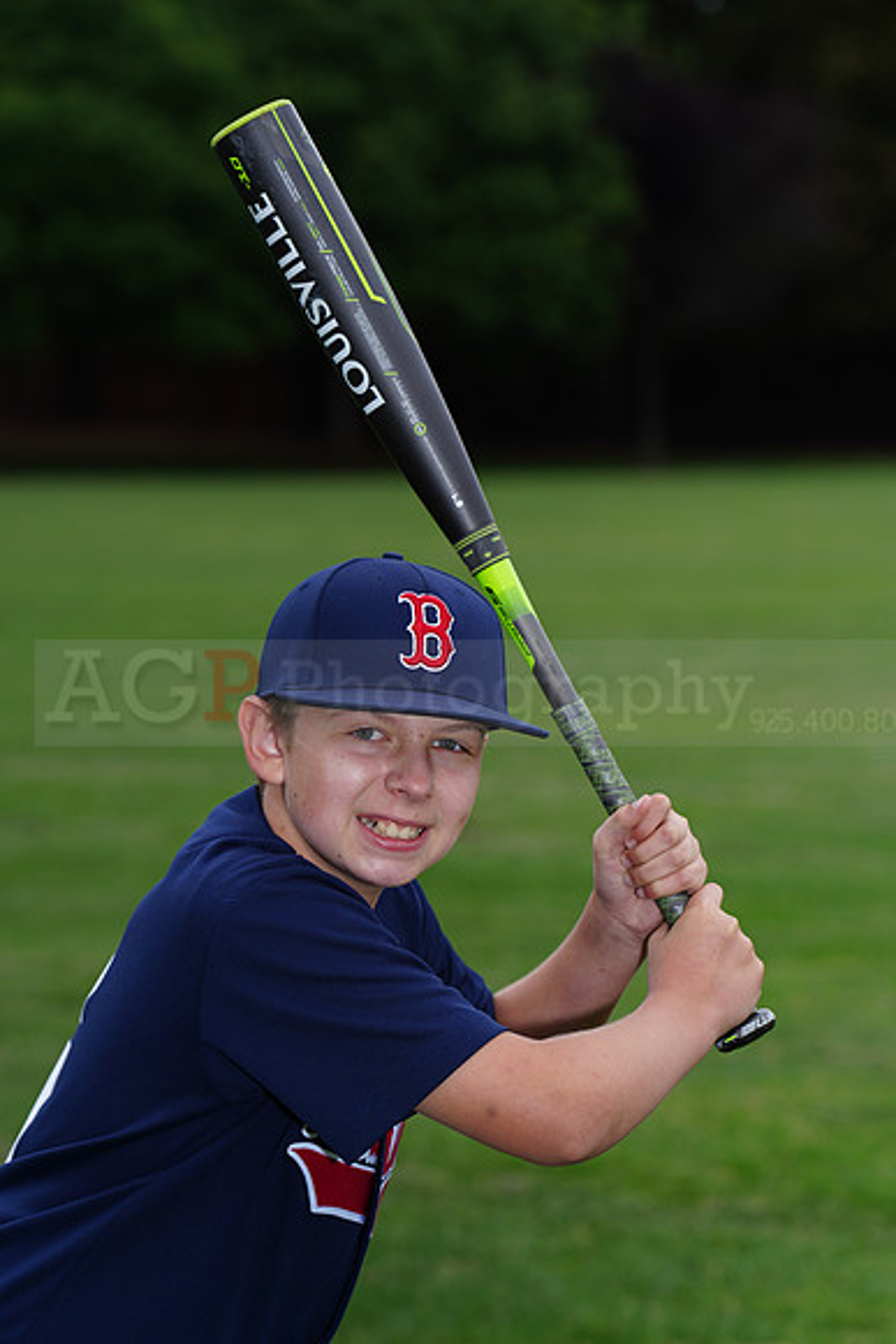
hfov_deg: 7.3
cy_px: 672
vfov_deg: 11.0
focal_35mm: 187
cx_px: 448
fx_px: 6977
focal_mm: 187
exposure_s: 1/250
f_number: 8
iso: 200
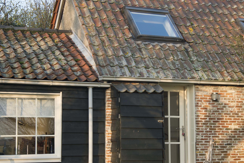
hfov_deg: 22.6
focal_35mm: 90
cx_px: 150
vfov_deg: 15.2
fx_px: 610
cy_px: 100
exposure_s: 1/160
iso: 200
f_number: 4.2
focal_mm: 48
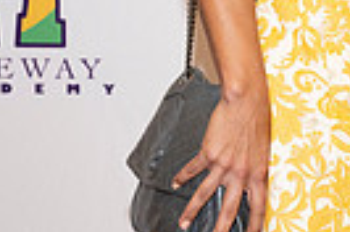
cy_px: -149
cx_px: 586
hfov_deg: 9.6
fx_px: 2008
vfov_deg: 6.5
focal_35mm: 207
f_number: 5.6
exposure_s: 1/160
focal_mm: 46
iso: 800
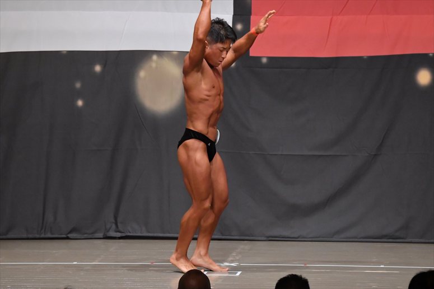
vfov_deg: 5.7
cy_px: 144
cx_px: 217
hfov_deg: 8.6
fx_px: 2892
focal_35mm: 240
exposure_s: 1/400
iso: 6400
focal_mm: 160
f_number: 5.6
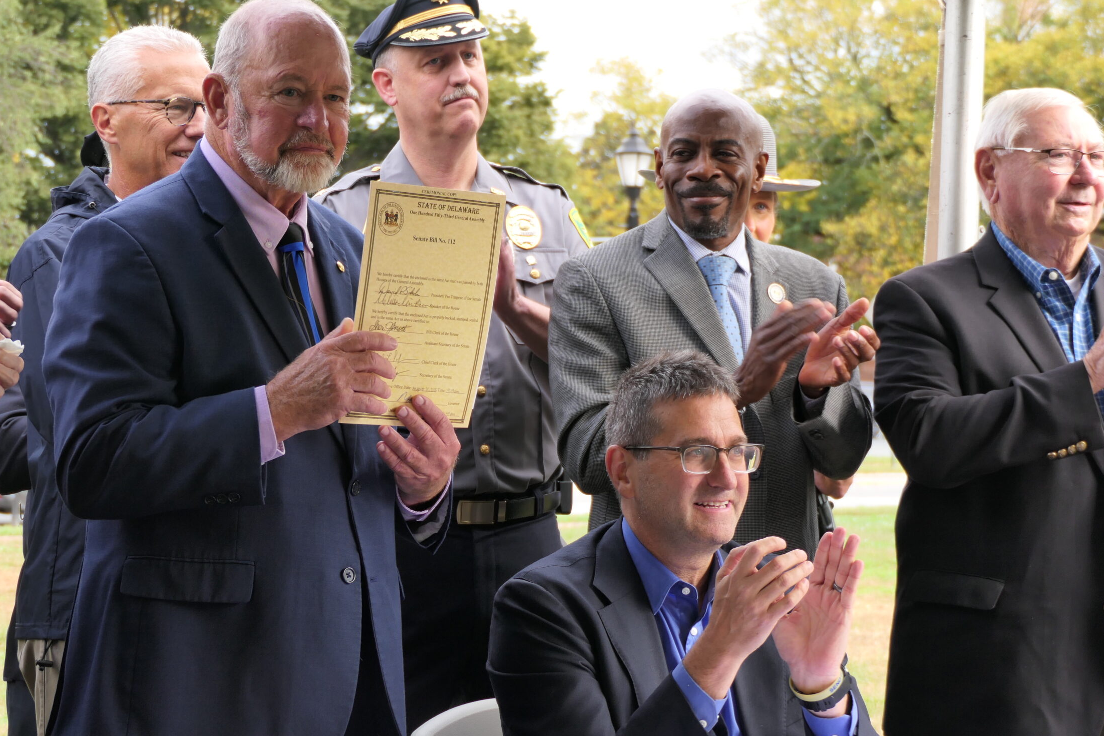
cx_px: 514
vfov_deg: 13.6
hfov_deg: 20.2
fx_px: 3097
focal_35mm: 101
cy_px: 362
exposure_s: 1/125
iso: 125
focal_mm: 31.9
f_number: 4
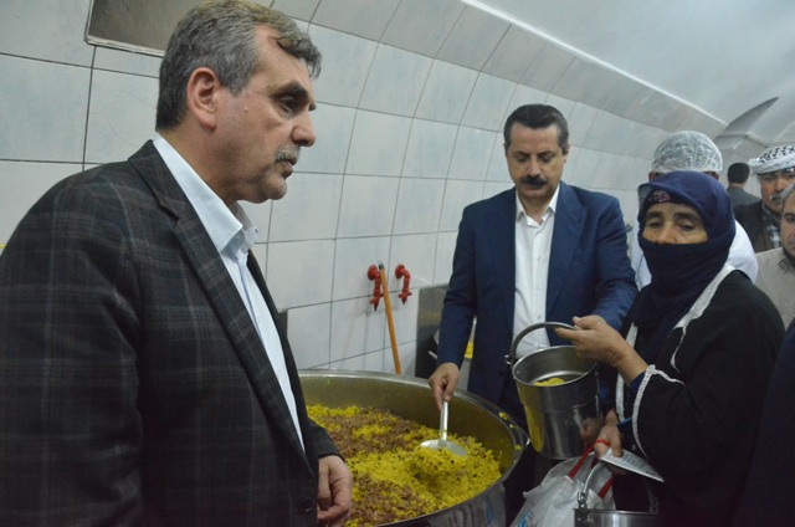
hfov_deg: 67.5
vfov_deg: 47.7
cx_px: 398
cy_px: 264
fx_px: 595
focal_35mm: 27
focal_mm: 18
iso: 6400
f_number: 5
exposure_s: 1/100
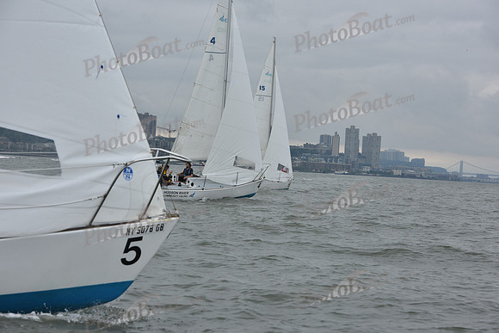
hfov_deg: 20.8
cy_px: 166
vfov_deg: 14.0
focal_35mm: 98
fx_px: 1359
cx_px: 250
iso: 400
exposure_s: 1/800
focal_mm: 98
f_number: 7.1
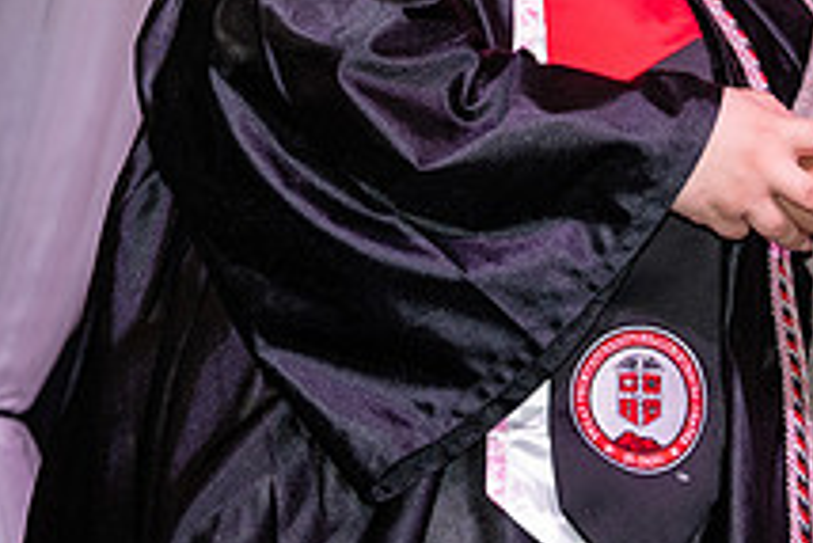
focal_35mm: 237
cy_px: -87
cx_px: 704
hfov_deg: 8.7
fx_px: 5356
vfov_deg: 5.8
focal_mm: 70
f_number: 5.6
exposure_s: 1/160
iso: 800
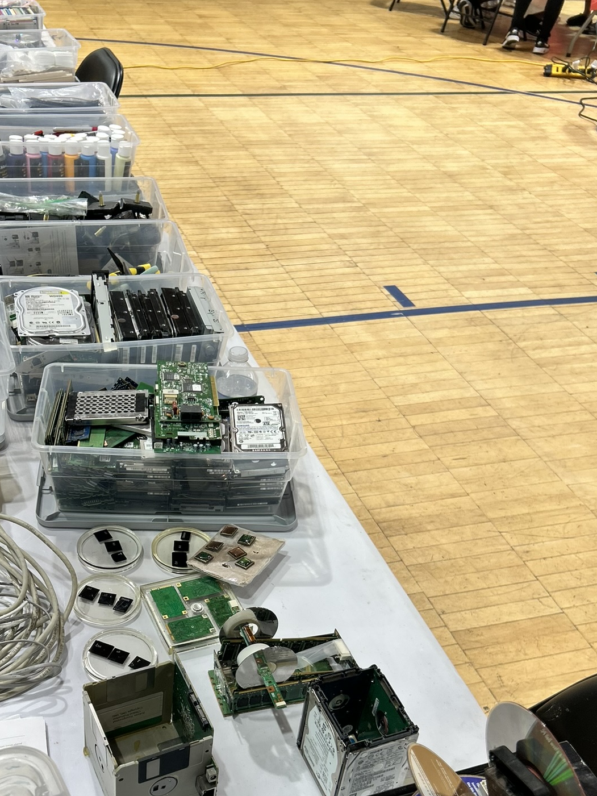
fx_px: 874
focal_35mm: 38
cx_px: 207
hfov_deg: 37.4
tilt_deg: -41.5
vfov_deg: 47.8
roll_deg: -6.0
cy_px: 560
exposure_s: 1/120
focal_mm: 5.7
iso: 64
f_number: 1.5
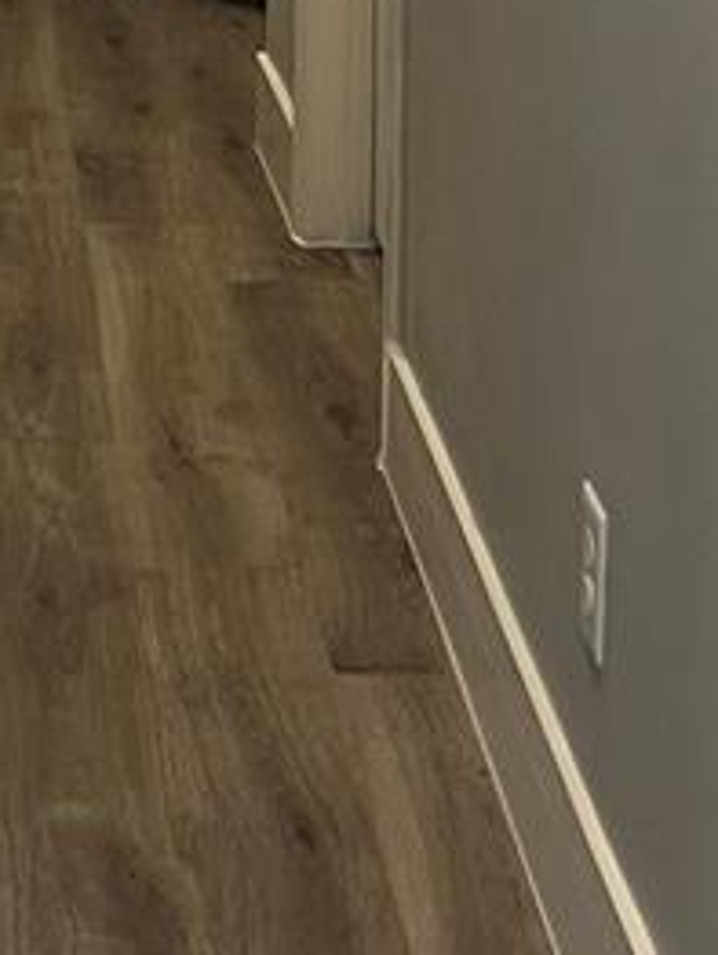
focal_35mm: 119
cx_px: 55
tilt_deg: -3.5
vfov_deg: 15.2
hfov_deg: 12.4
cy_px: -521
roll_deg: +0.9
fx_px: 3286
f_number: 1.5
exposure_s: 1/60
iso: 80
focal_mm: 5.7
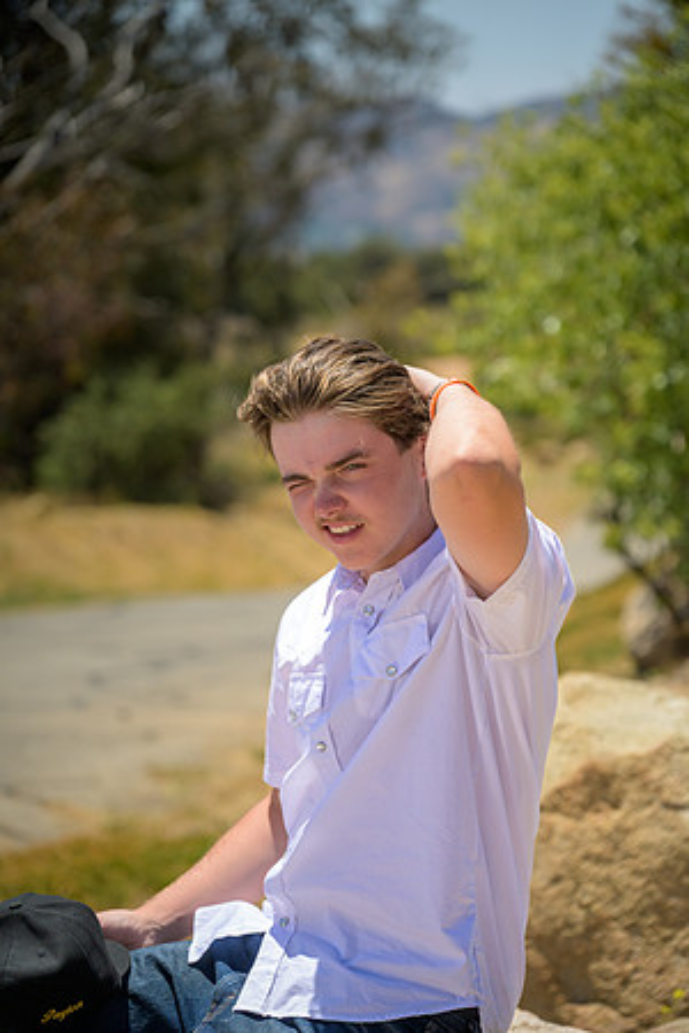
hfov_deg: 13.3
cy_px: 516
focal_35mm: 103
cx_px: 344
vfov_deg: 19.8
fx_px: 2957
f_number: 4
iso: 640
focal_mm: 103
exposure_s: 1/6400
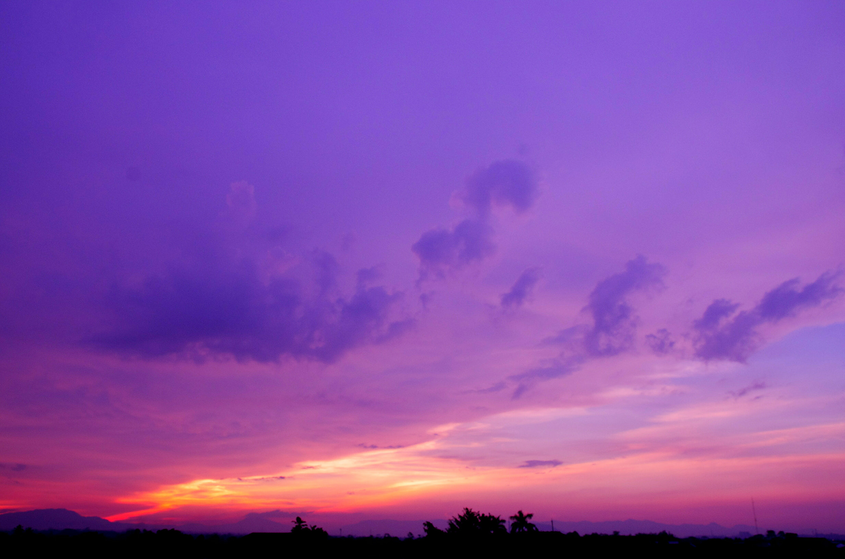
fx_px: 703
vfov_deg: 43.4
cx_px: 422
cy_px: 280
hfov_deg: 62.0
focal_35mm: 30
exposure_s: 1/80
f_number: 5.6
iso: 250
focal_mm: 20
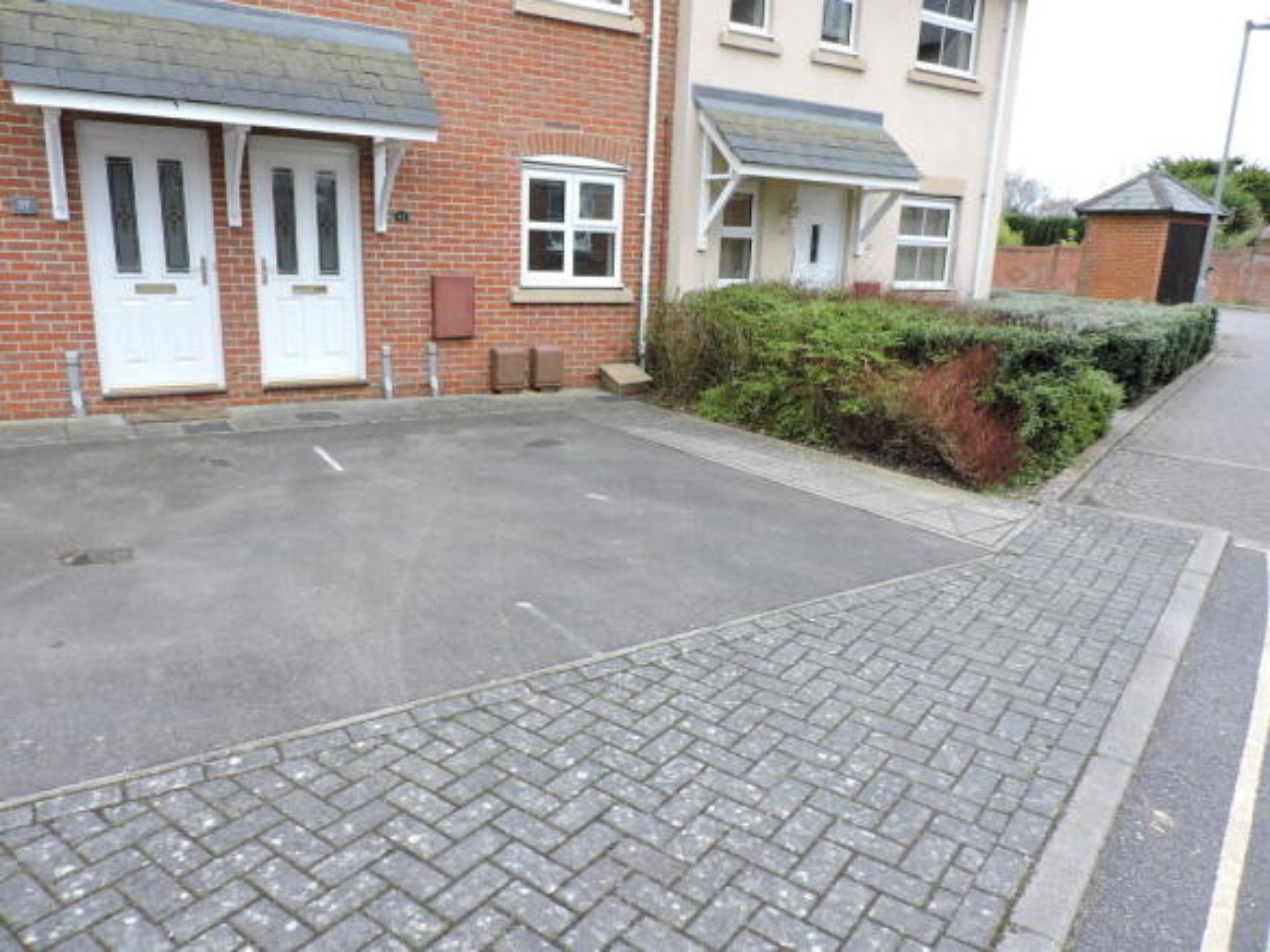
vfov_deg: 56.8
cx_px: 635
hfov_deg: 71.6
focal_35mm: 24
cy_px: 476
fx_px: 880
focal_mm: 4.3
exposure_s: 1/60
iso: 100
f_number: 3
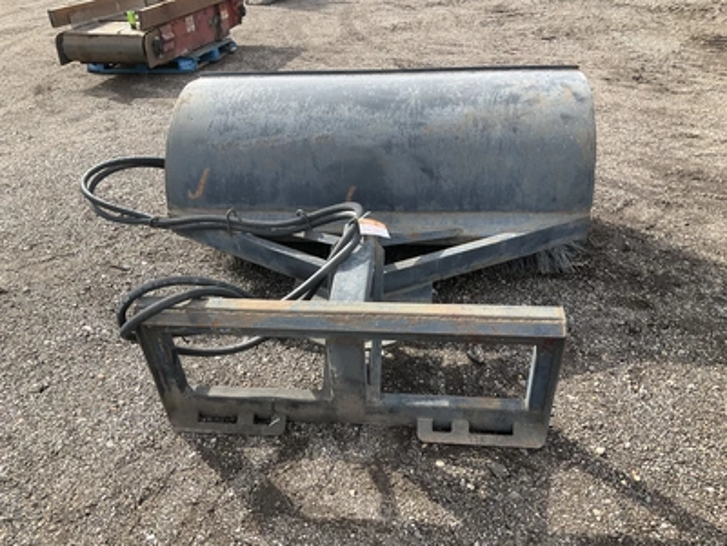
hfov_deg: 61.7
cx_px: 364
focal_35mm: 29
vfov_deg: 48.2
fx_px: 609
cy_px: 273
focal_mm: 3
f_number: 1.8
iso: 25
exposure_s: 1/386
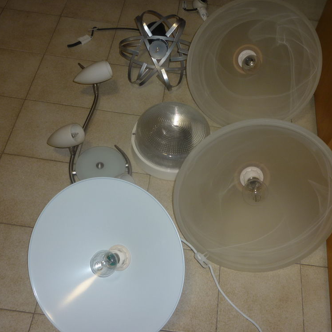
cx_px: 183
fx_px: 423
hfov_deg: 42.8
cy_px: 166
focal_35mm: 39
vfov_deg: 42.8
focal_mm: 5.5
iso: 100
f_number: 2.8
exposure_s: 1/30
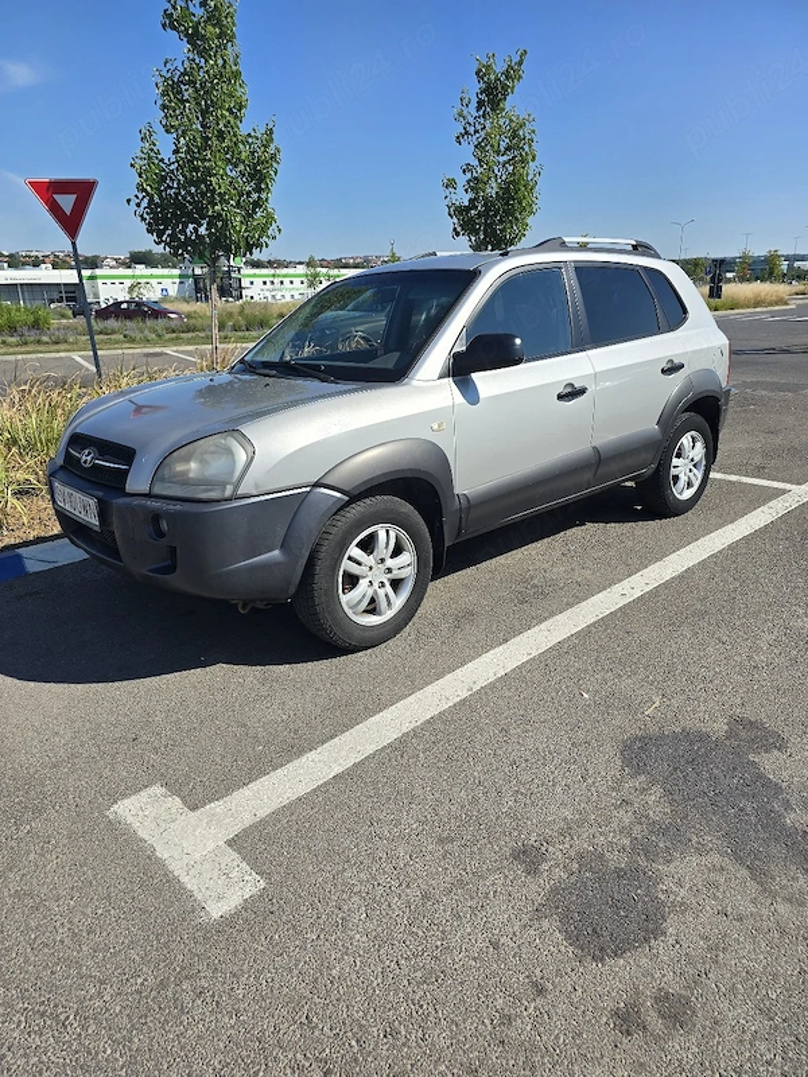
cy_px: 538
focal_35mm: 23
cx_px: 404
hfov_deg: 58.9
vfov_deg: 73.9
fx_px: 716
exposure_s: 1/1000
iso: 12
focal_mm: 6.3
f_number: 1.7
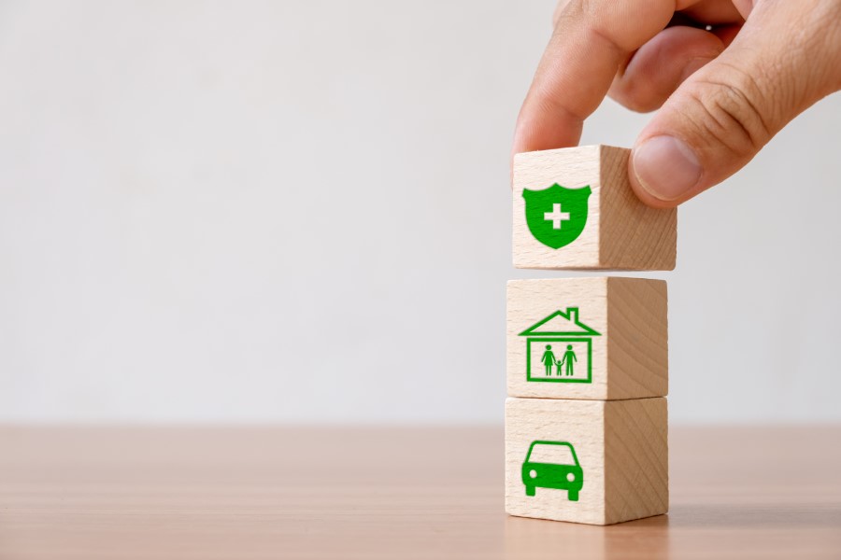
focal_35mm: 54
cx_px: 420
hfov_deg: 36.9
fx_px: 1261
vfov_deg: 25.1
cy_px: 280
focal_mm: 35.8
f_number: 4.5
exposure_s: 1/125
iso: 500
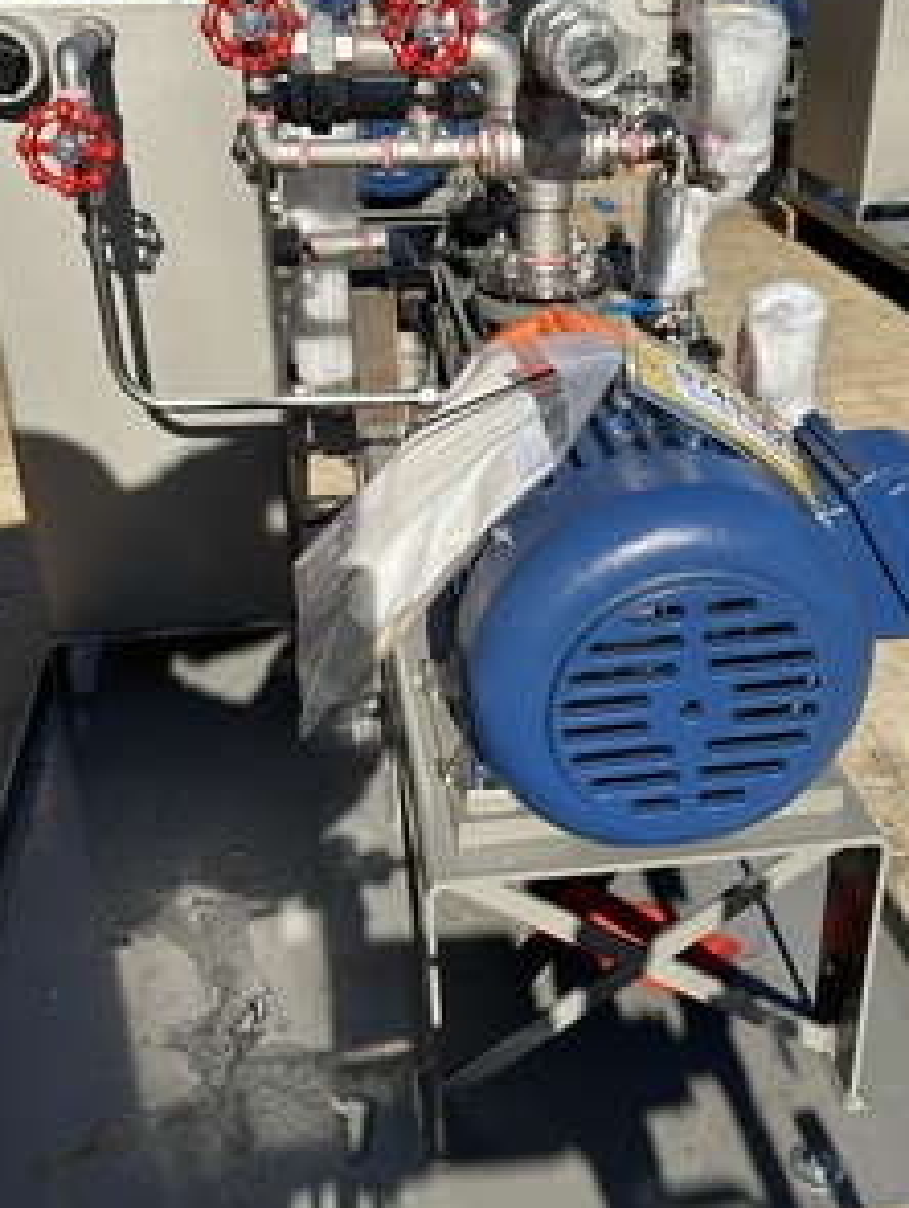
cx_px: 532
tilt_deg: -27.1
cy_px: 561
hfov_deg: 36.8
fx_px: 1363
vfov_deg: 47.8
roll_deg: +2.3
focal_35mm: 39
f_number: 1.78
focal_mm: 6.86
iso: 80
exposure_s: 1/5000
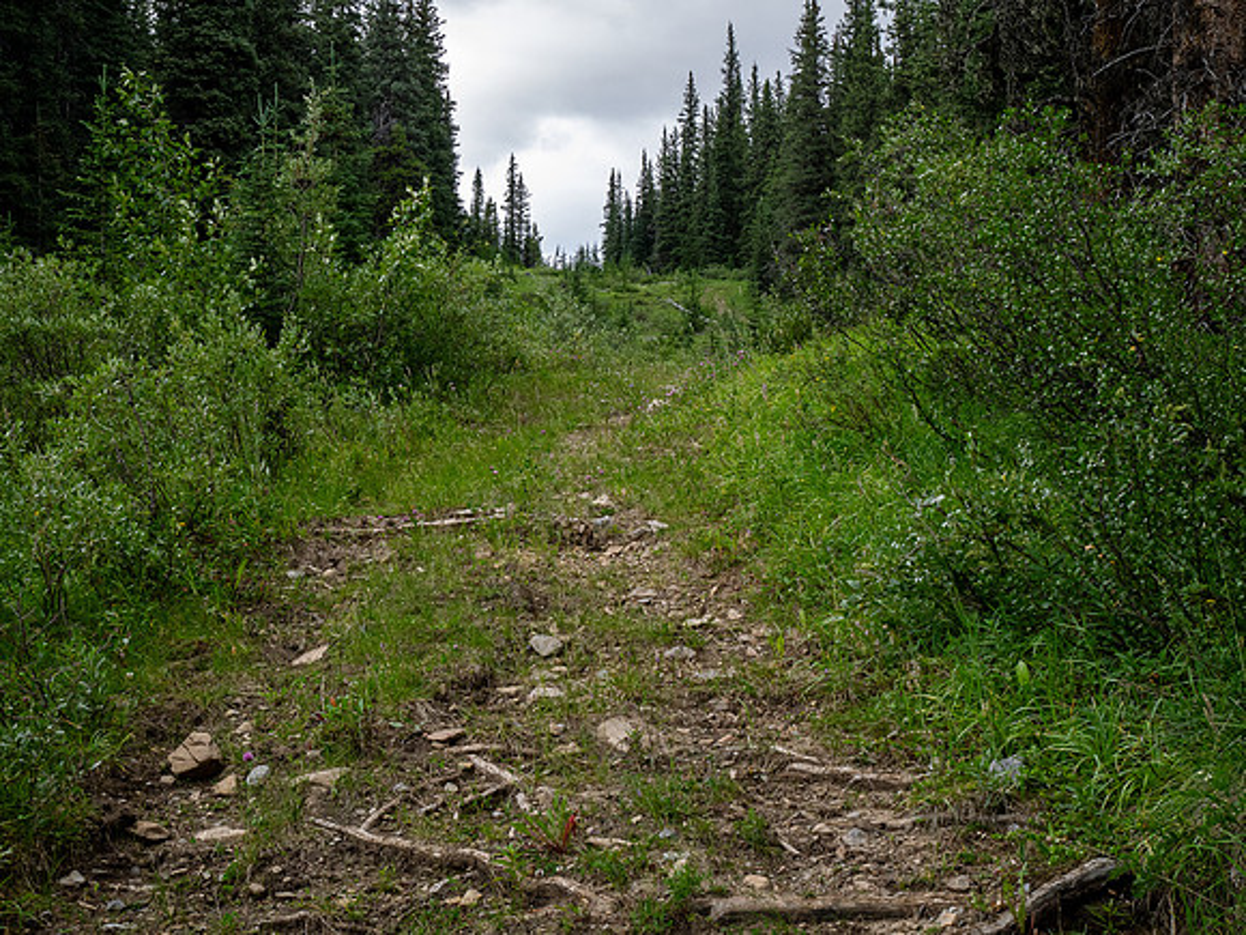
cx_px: 623
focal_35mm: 64
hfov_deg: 30.3
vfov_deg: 22.9
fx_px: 2304
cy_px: 468
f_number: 8
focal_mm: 32
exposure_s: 1/80
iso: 320
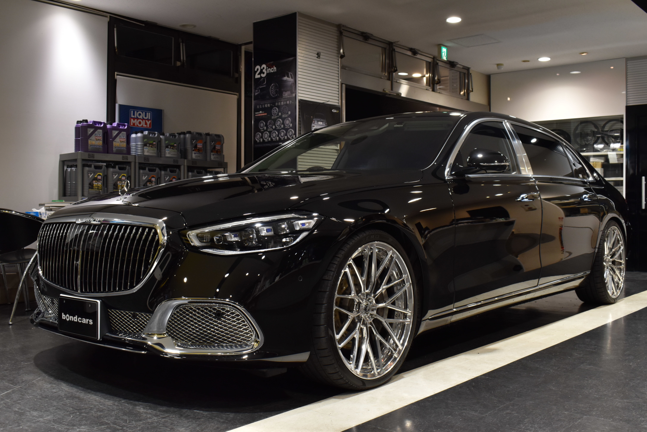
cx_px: 324
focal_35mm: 38
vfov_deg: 35.5
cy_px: 216
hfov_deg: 51.3
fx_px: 674
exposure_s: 1/40
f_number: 8
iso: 560
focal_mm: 25
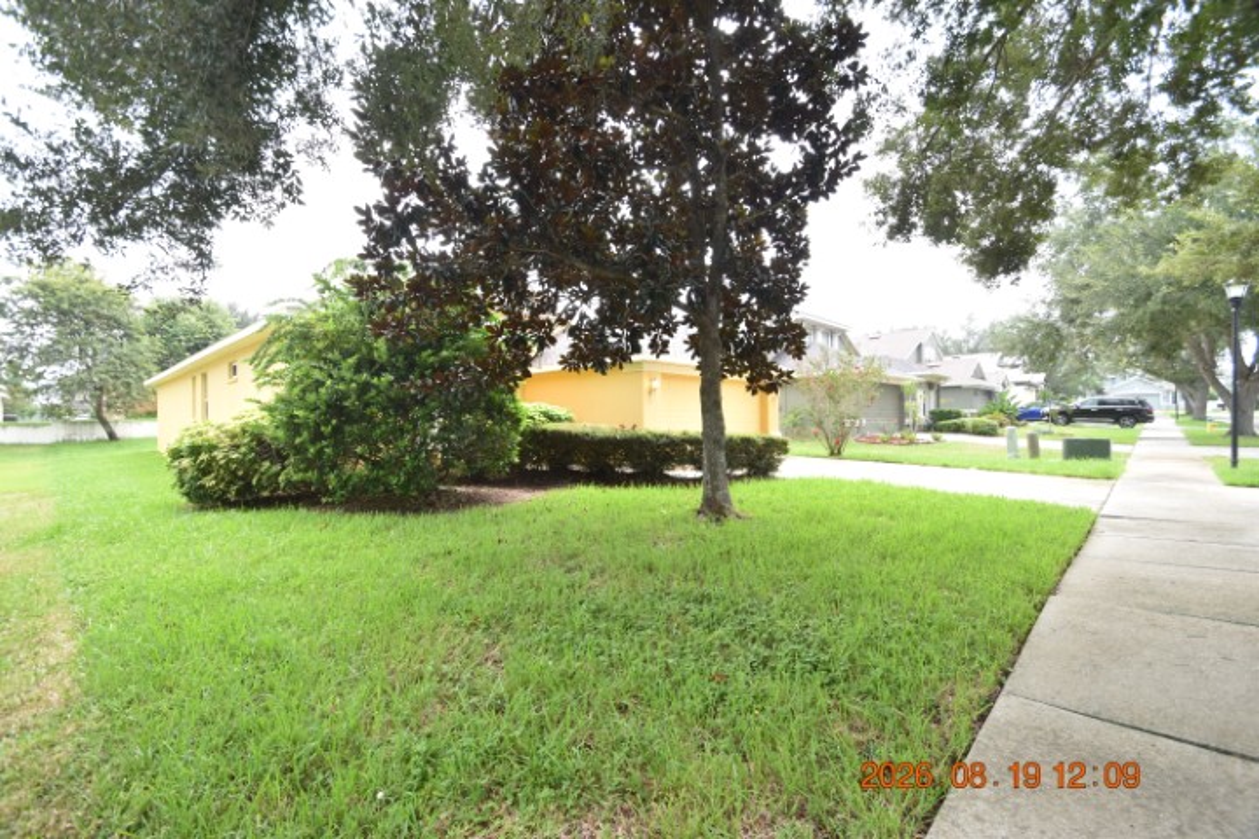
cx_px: 630
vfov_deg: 77.3
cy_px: 420
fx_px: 525
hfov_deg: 100.4
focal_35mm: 15
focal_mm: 10
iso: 400
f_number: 5.6
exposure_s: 1/125
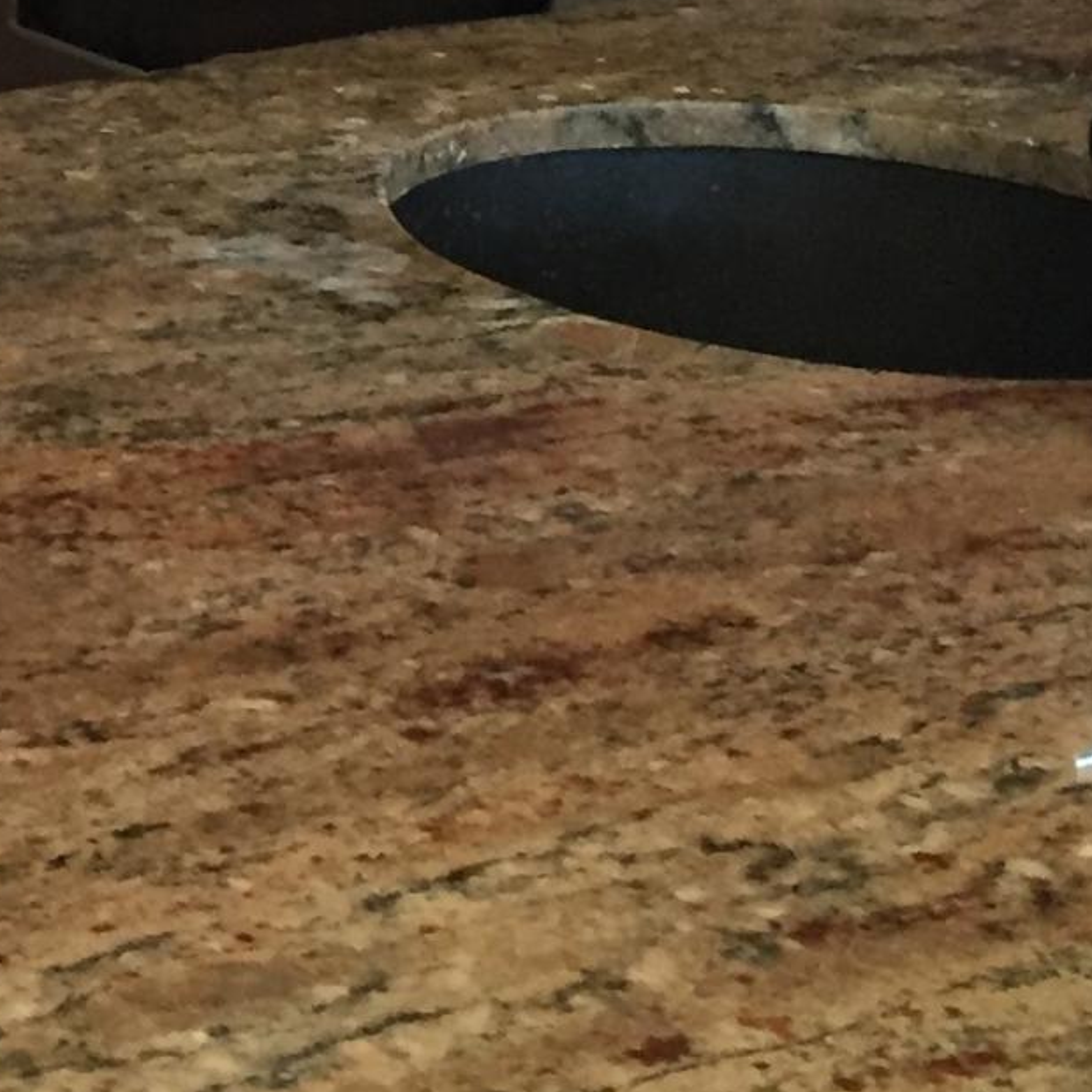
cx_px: -400
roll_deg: -0.9
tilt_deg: -11.2
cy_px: -188
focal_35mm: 124
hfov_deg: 13.5
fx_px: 4426
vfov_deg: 13.7
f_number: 2.2
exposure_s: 1/30
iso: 200
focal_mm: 4.15
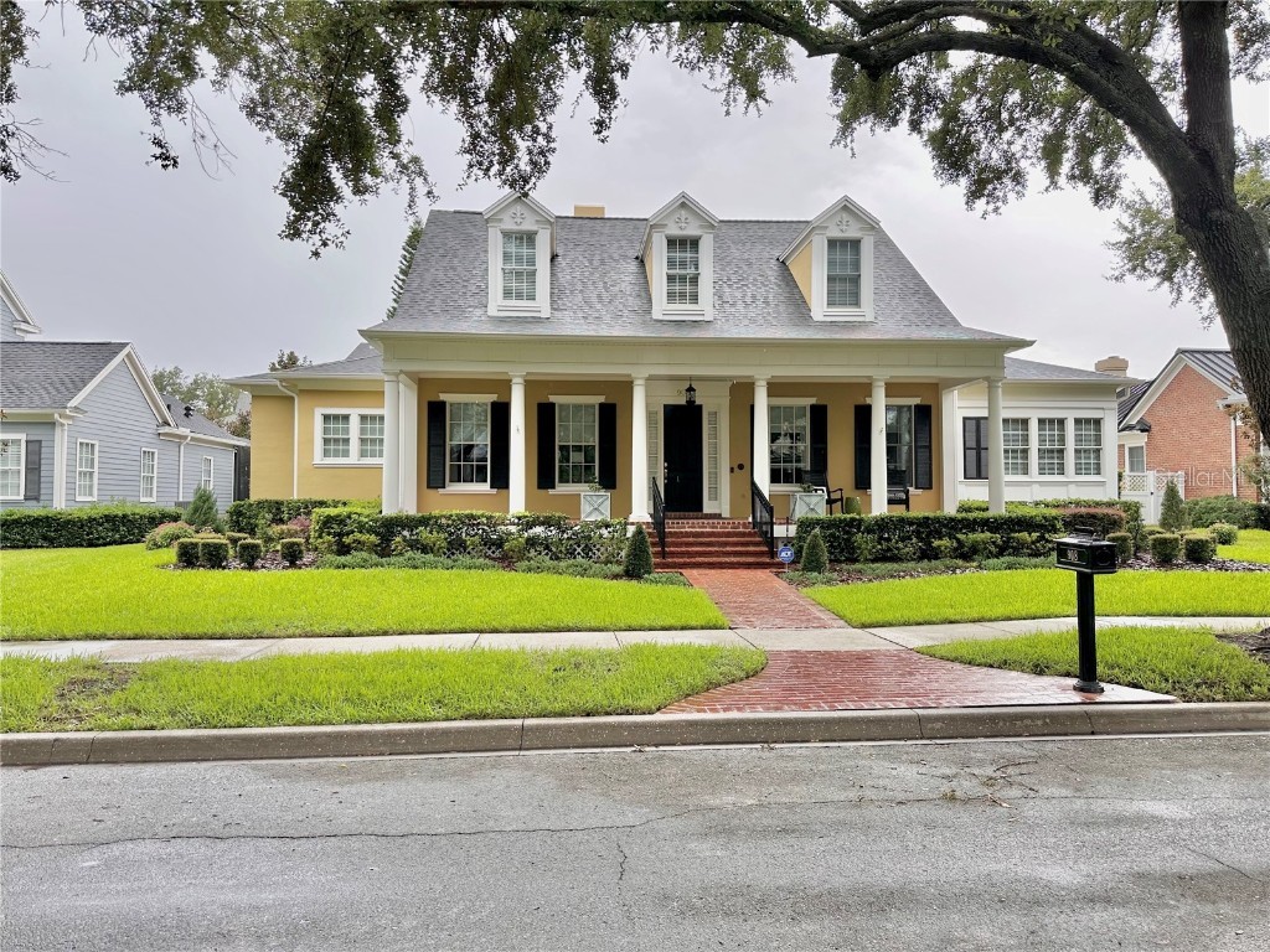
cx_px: 635
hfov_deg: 71.6
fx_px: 881
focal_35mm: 24
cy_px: 476
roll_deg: +1.4
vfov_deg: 56.8
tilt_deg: +4.0
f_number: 1.78
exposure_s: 1/406
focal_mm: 6.86
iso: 80
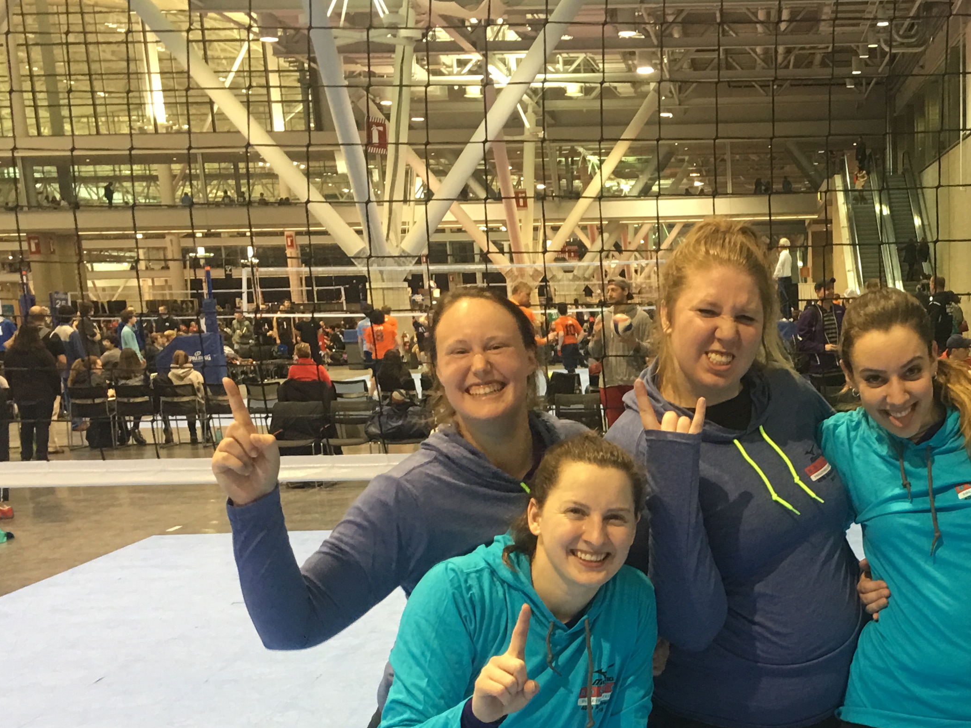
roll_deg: +1.0
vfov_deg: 25.2
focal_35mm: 56
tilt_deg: -13.0
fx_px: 1571
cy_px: 673
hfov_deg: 33.0
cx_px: 832
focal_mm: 4.15
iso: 50
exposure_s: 1/15
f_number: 2.2
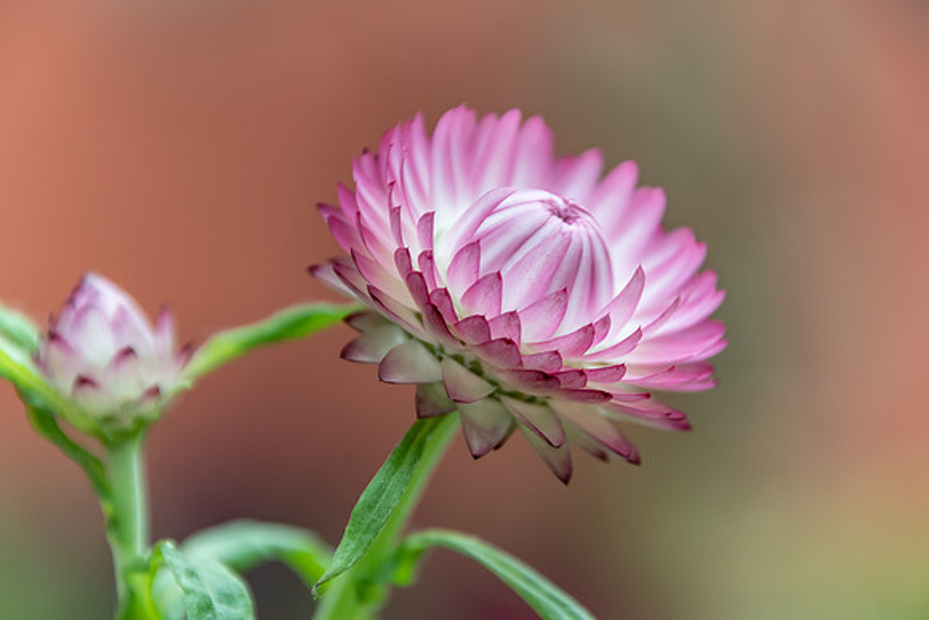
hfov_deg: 3.4
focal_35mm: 600
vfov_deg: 2.3
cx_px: 464
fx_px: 15486
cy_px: 310
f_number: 6.3
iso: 400
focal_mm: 400
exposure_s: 1/400
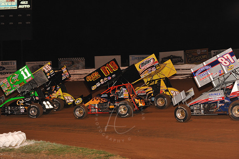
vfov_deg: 17.0
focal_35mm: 80
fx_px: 531
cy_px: 80
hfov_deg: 25.4
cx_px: 120
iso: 1250
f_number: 6.3
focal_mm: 80
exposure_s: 1/320
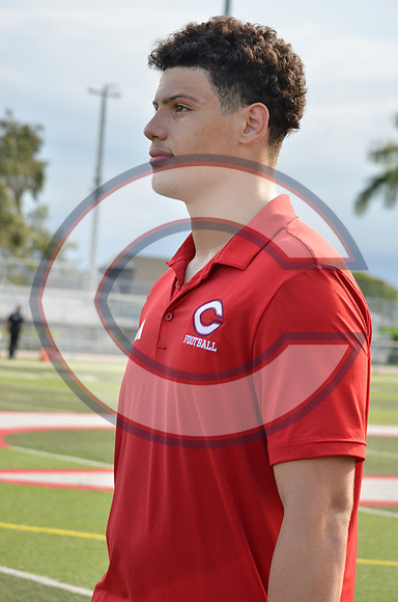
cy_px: 301
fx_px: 1550
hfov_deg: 14.6
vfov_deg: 22.0
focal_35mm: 93
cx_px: 199
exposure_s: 1/640
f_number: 6.3
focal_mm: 62
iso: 500
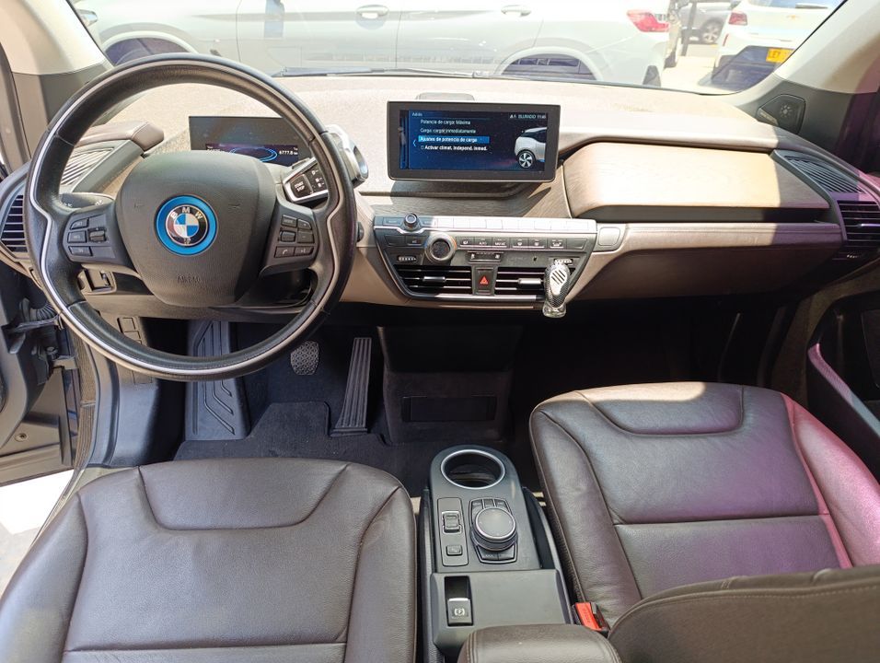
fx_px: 586
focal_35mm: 23
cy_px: 332
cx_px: 440
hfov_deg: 73.8
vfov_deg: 59.0
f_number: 1.6
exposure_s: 1/120
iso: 250
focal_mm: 6.14
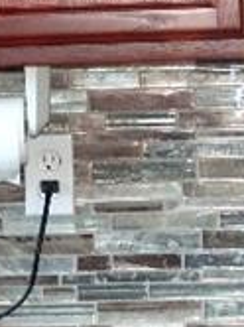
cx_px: 4
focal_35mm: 313
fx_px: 2949
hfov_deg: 4.7
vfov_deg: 6.3
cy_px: 309
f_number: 4.5
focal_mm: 24
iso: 800
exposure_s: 1/80
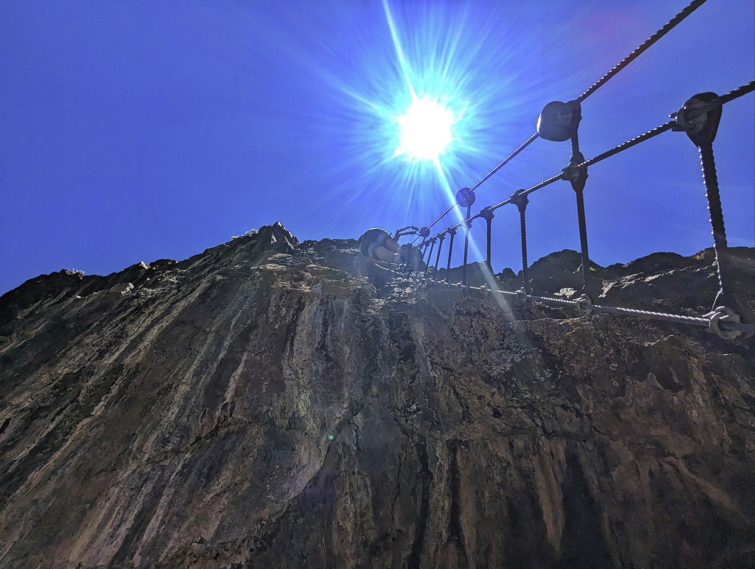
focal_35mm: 16
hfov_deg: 94.4
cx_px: 378
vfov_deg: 78.2
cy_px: 284
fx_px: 349
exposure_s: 1/6211
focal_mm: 2.35
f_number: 2.2
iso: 47
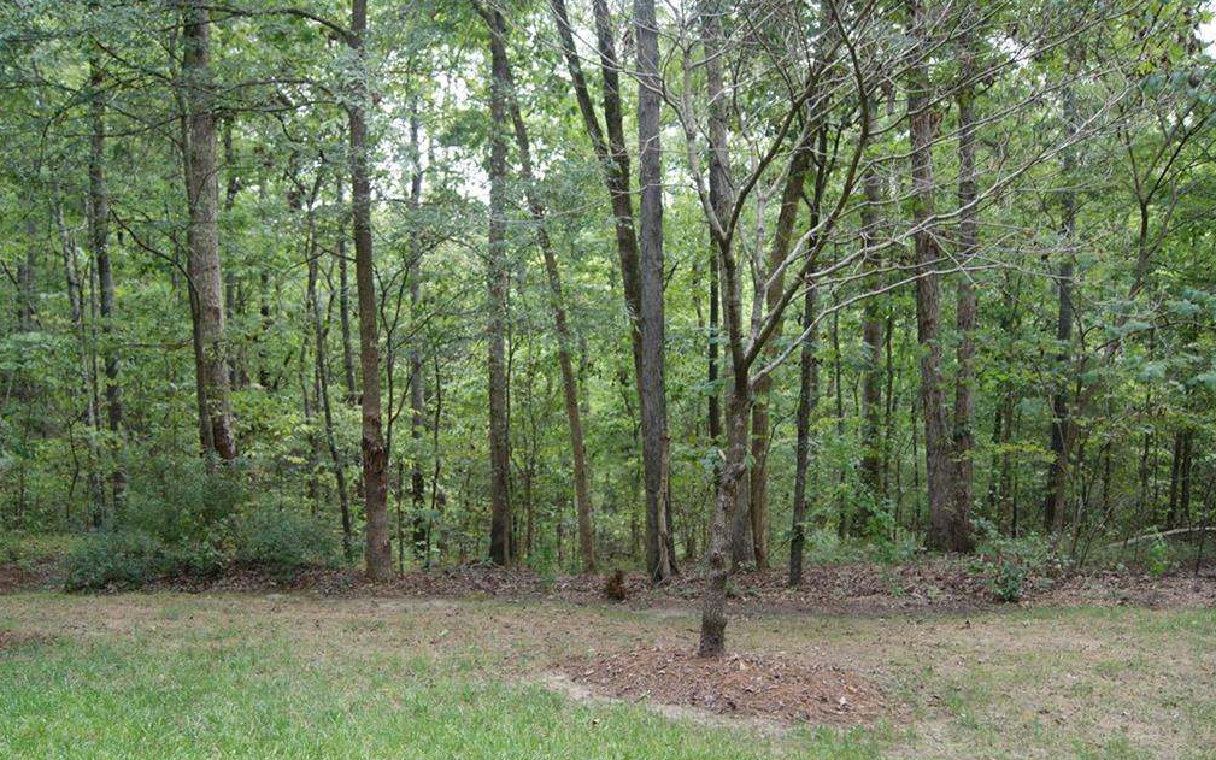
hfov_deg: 61.2
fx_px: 1028
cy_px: 402
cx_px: 609
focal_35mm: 31
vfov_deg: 40.6
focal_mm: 20
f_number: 4
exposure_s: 1/40
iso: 100
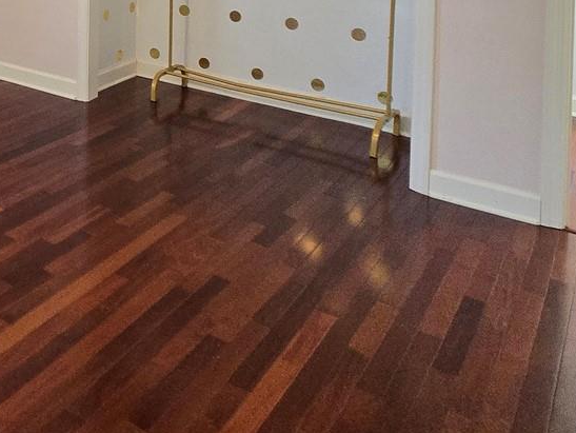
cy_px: -94
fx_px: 633
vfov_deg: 31.3
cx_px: -99
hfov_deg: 38.0
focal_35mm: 38
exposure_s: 1/60
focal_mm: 2.2
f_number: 2.2
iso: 400
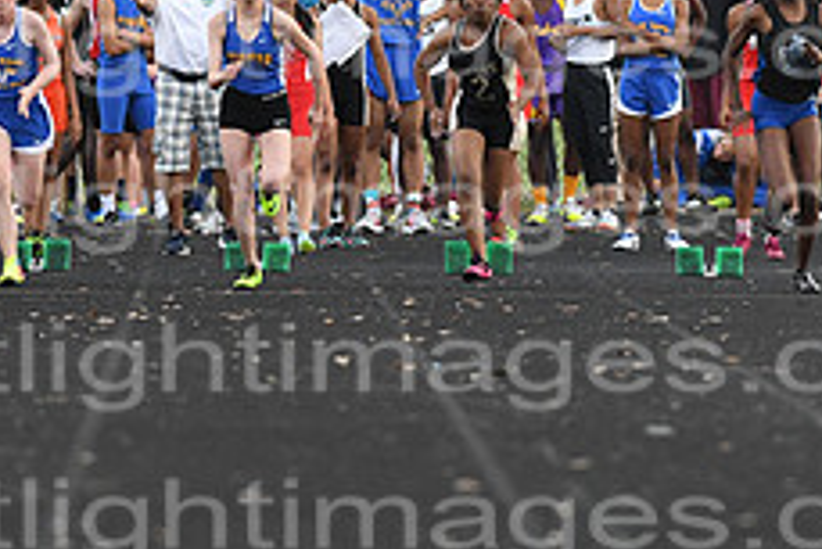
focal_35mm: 1141
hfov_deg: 1.8
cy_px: 131
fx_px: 26068
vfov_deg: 1.2
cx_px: 219
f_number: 4
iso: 1600
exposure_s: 1/1600
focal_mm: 300
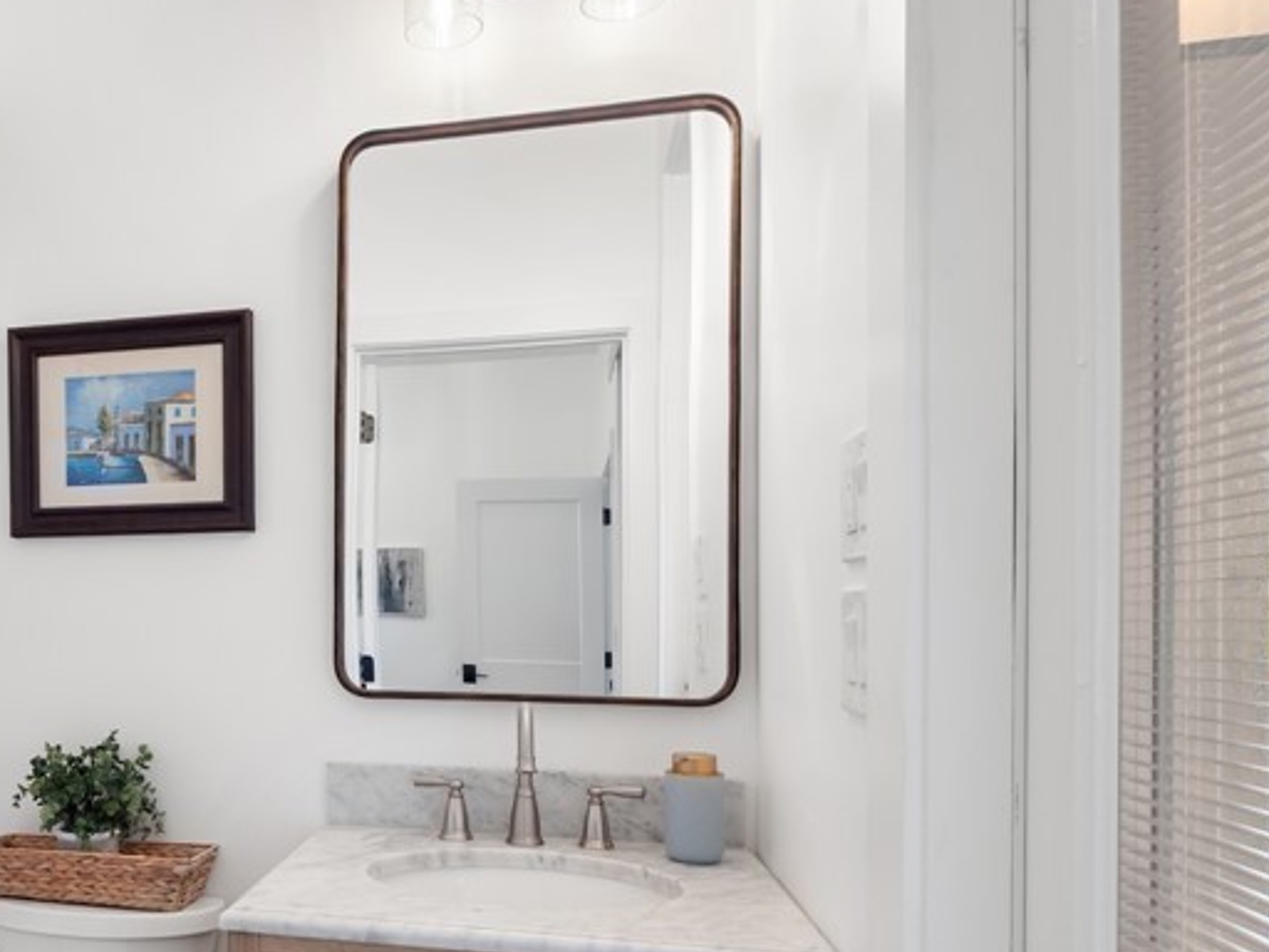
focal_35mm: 28
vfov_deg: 48.8
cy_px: 642
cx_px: 285
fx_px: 1026
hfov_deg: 59.3
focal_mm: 7
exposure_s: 1/3
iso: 200
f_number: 7.1
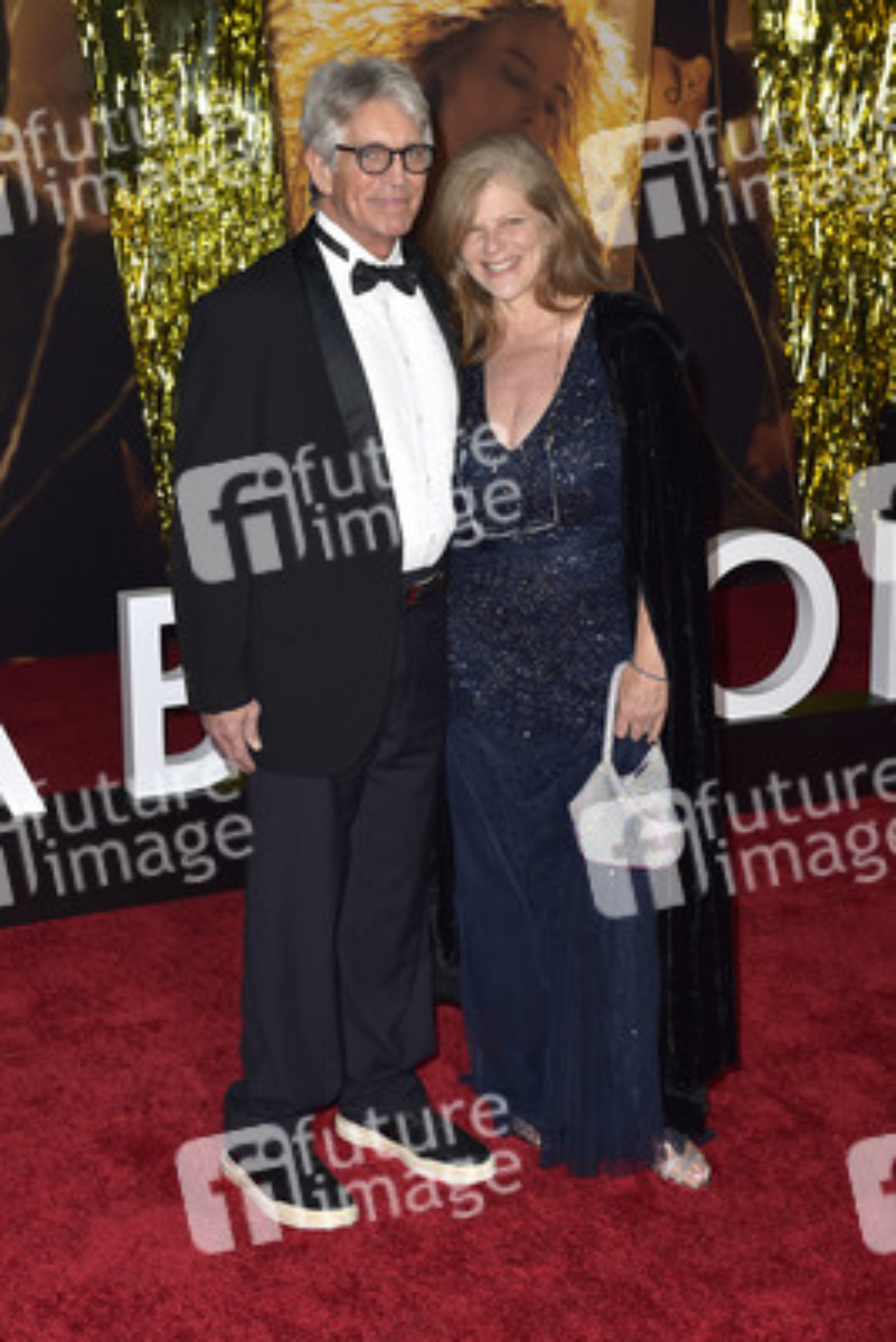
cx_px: 448
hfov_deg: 24.6
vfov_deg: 36.2
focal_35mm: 55
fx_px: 2051
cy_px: 671
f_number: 6.3
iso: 1000
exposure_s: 1/250
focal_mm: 55
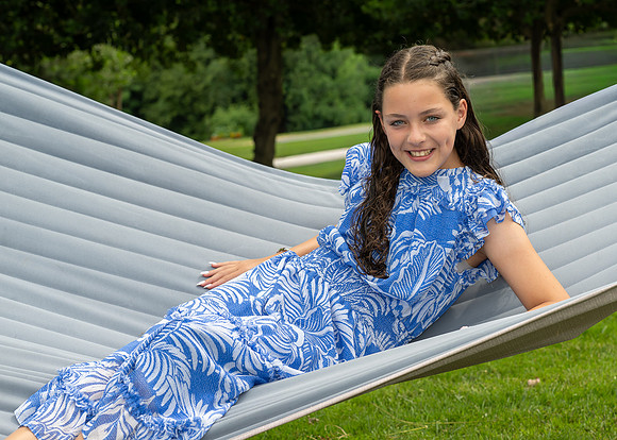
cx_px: 379
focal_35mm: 97
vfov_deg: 14.7
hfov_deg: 20.5
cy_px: 191
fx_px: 1702
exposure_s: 1/250
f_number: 7.1
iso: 125
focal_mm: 80
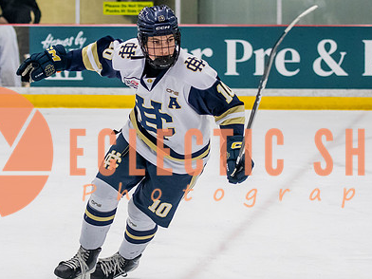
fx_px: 2128
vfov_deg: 7.5
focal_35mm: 198
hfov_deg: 10.0
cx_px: 161
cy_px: 155
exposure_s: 1/640
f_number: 3.2
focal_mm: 70
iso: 2000
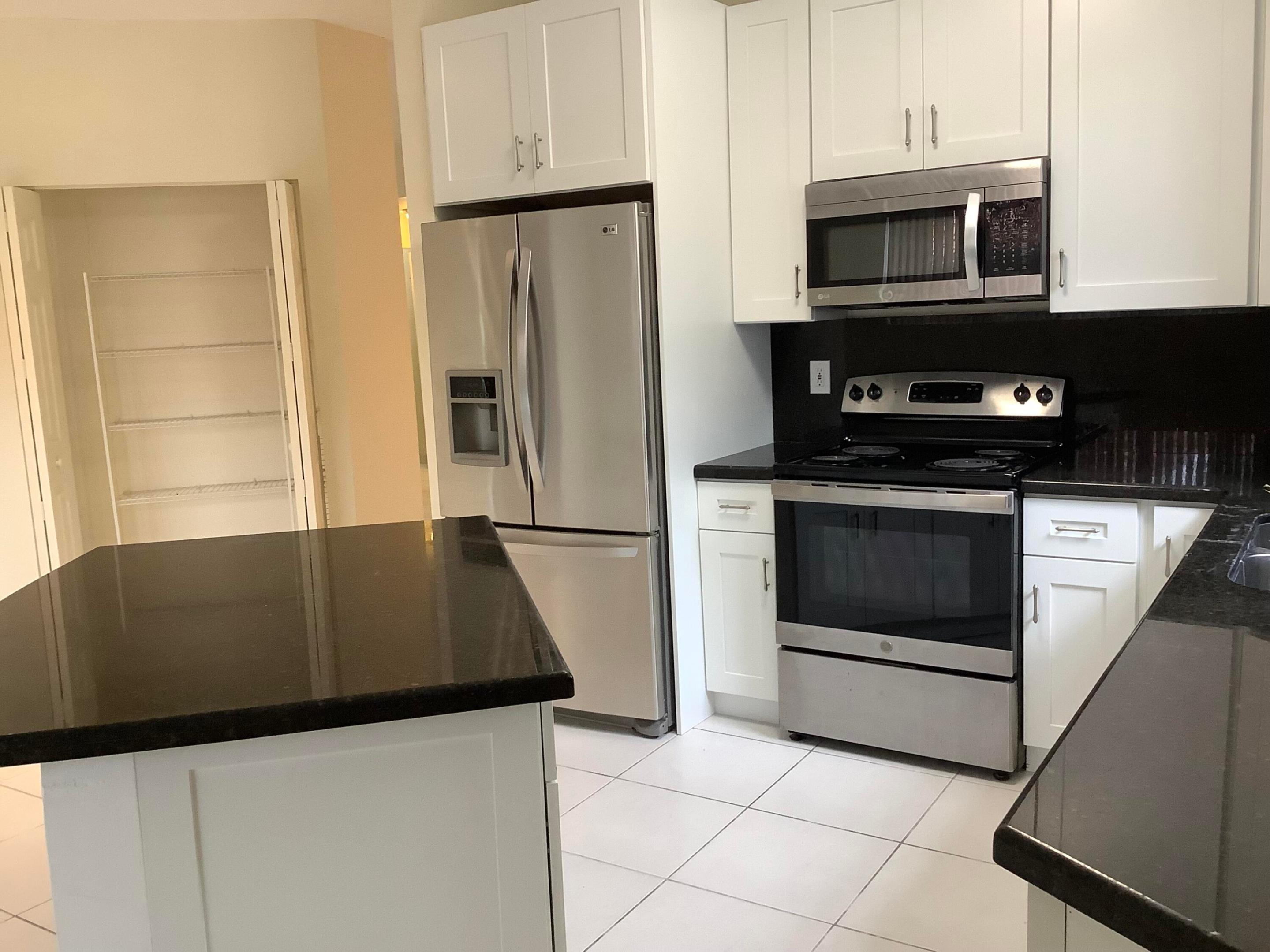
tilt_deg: -9.5
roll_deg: +1.6
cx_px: 635
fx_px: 1137
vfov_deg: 45.4
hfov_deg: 58.4
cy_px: 476
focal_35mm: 31
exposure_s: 1/60
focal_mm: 3.3
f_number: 2.4
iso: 200
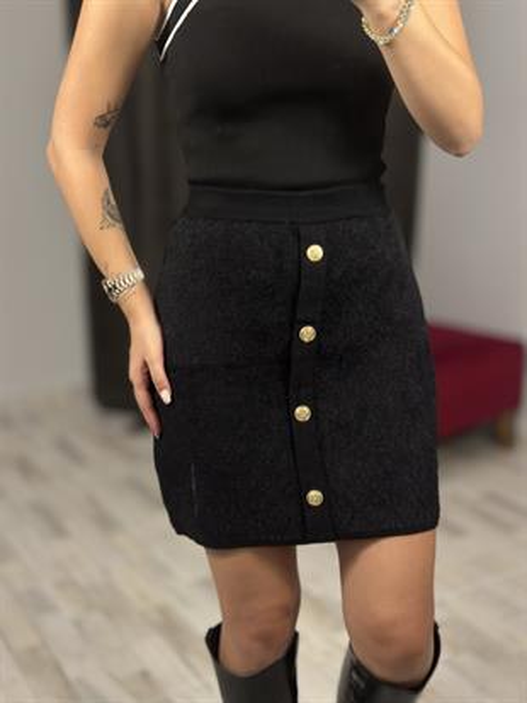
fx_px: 974
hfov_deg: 30.3
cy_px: 352
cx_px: 264
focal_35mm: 48
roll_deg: +2.8
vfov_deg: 39.6
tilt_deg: -39.8
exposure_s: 1/100
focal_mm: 6.86
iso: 100
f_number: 1.78
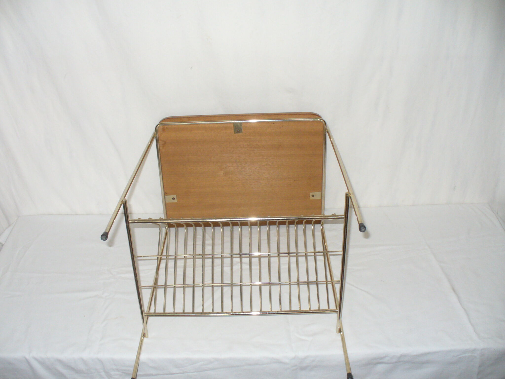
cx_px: 252
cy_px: 190
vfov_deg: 38.7
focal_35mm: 37
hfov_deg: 50.1
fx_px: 540
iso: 200
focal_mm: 6.1
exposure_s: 1/30
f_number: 2.8
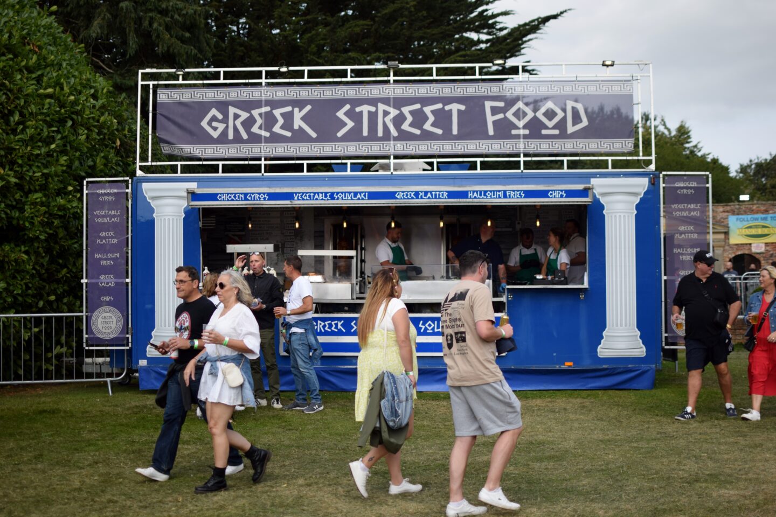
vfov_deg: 25.8
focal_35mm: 52
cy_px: 258
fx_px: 1132
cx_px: 388
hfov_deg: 37.9
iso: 100
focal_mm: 35
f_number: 1.8
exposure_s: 1/3200
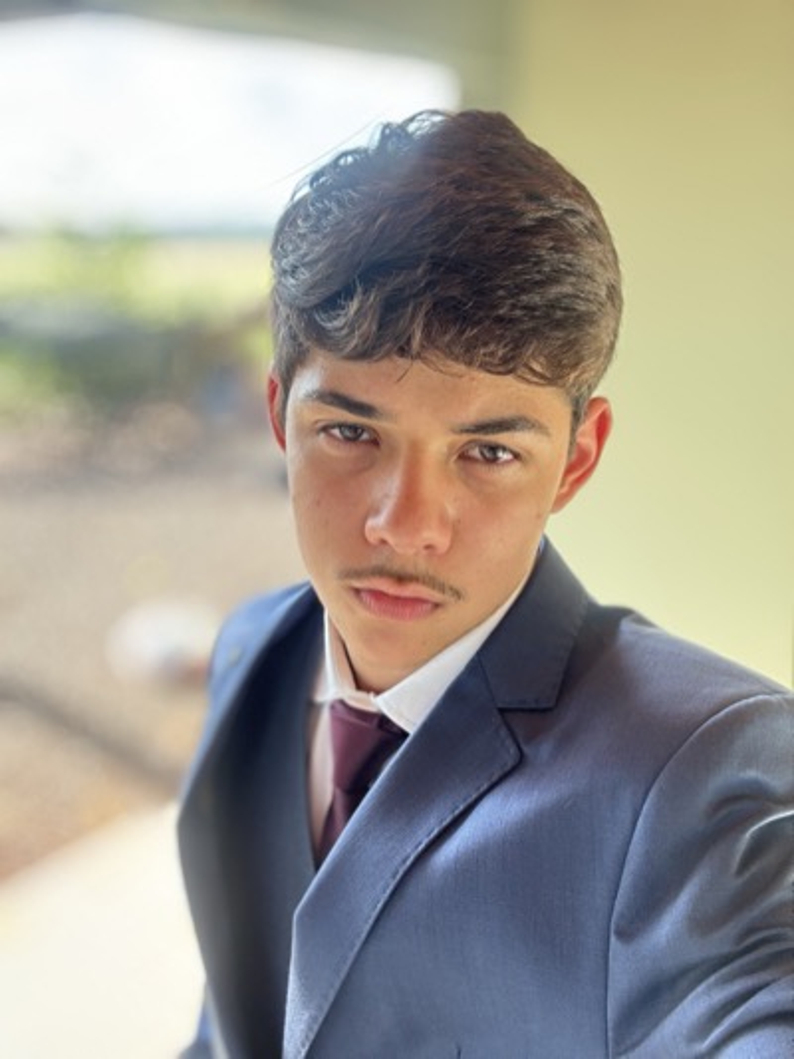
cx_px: 397
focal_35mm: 30
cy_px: 530
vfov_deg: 60.0
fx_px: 917
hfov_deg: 46.8
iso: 80
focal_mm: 2.69
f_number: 1.9
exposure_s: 1/112
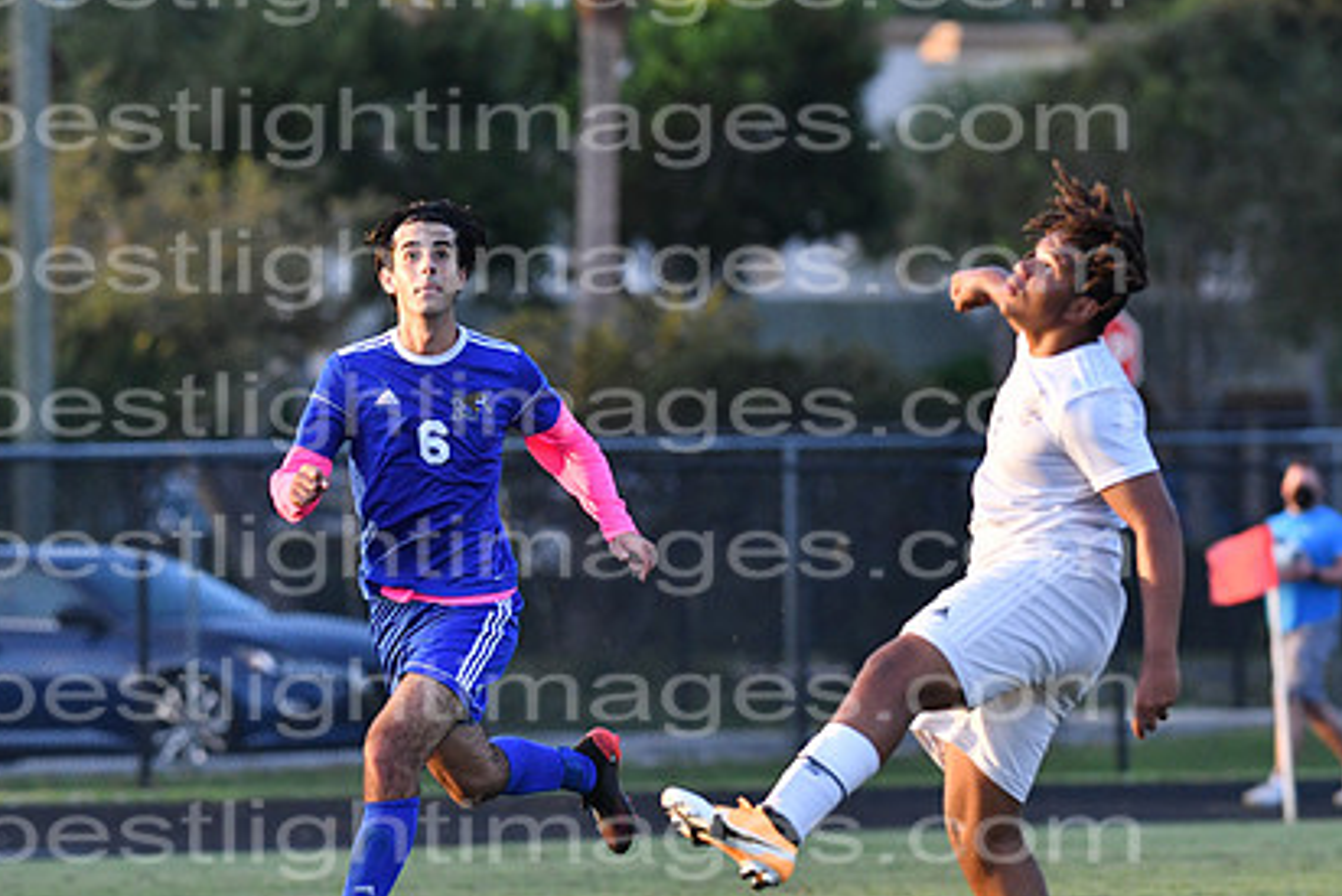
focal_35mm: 634
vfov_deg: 2.2
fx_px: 23641
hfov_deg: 3.3
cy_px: 484
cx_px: 401
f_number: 4.5
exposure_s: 1/1000
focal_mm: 300
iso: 1600
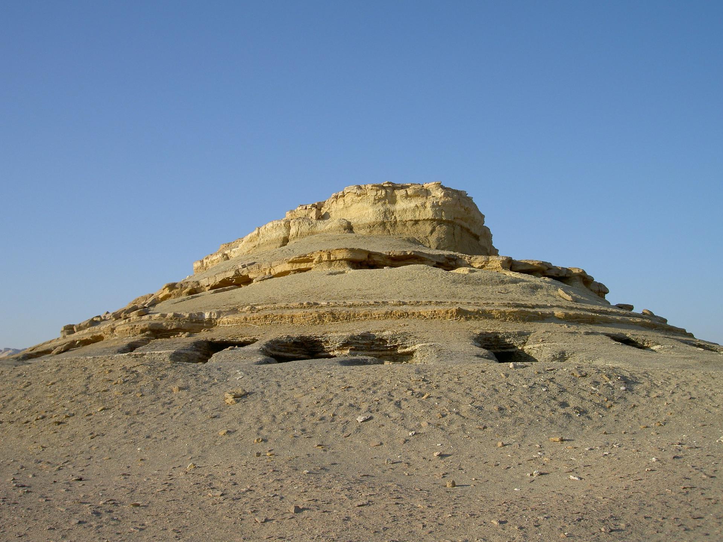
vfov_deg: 36.8
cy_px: 271
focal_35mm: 39
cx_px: 362
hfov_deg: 47.9
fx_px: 815
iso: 50
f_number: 4.7
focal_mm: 8
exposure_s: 1/320
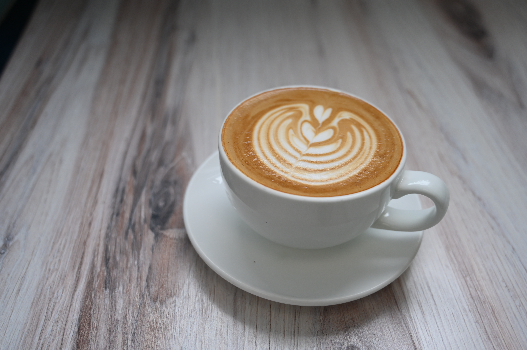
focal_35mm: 34
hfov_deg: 55.1
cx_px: 264
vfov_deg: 38.3
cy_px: 175
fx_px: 505
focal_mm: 34.5
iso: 250
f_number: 4
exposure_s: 1/250
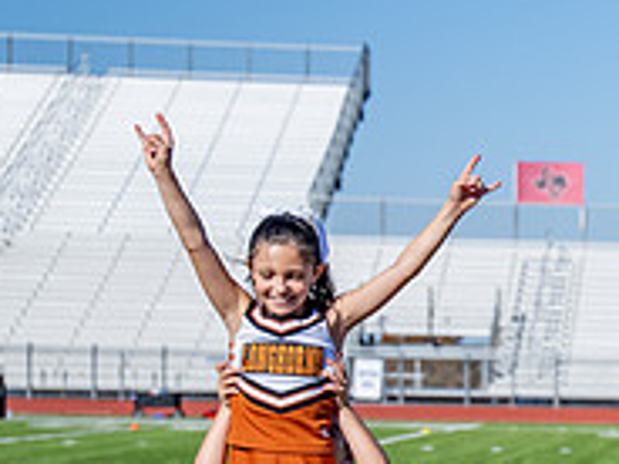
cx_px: 1024
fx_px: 3183
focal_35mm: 178
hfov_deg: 10.6
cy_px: 448
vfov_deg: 8.3
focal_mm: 46.9
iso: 100
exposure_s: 1/2500
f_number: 2.8
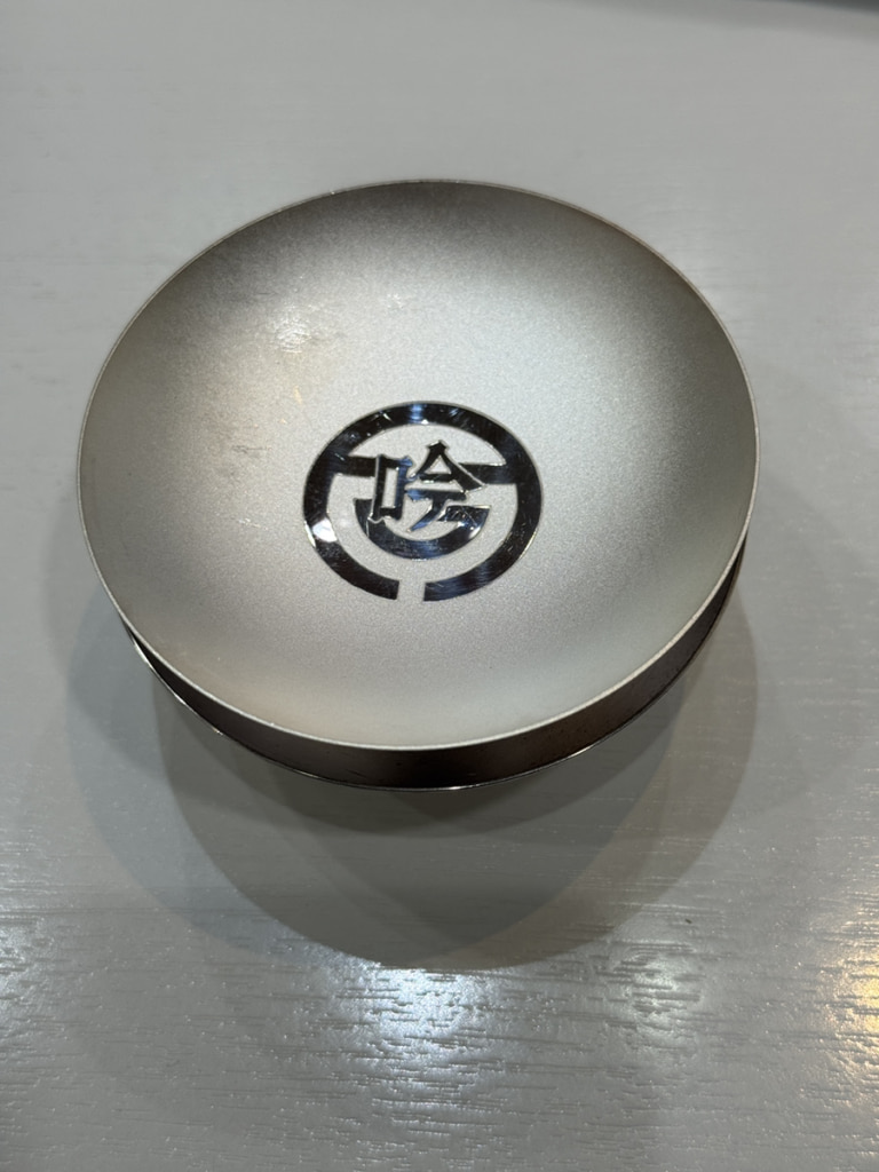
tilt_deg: -61.0
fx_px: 1625
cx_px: 440
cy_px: 586
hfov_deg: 30.3
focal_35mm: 48
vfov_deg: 39.7
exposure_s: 1/124
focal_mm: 6.76
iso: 50
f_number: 1.78
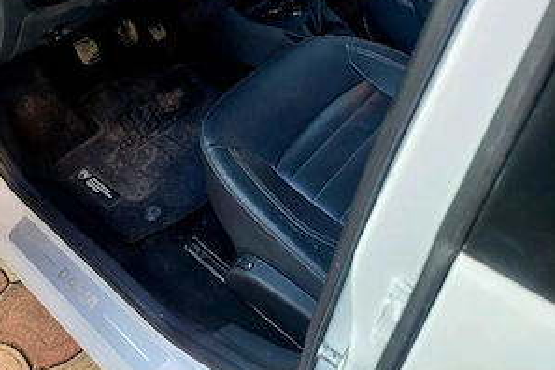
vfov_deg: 34.5
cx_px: 278
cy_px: 2
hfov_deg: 54.4
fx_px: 540
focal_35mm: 35
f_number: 1.8
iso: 64
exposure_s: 1/50
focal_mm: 5.23
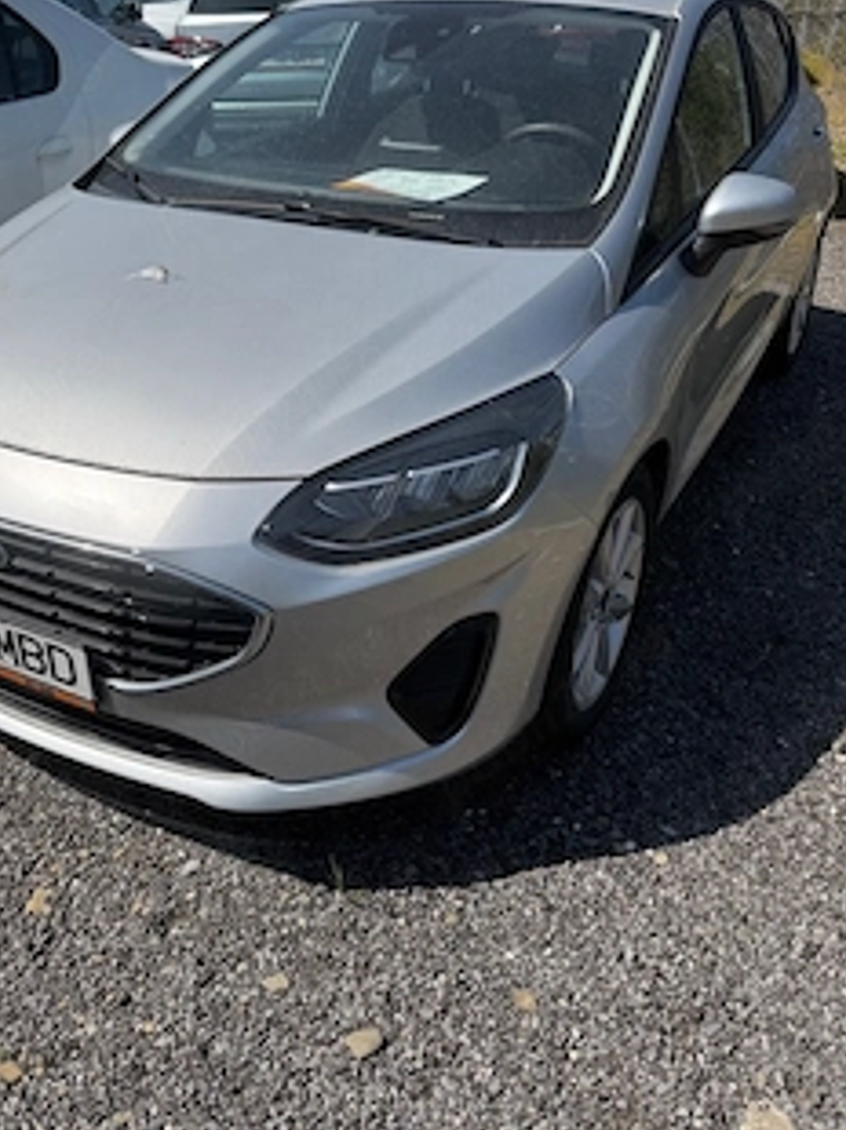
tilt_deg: -25.5
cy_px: 474
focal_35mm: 31
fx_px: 1012
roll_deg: +0.2
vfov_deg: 58.1
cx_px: 343
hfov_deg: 45.2
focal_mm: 6.76
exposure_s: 1/6711
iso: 100
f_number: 1.78
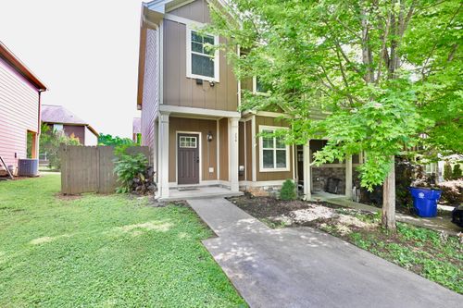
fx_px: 212
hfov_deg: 95.0
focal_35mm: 16
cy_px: 154
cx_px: 232
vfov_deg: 72.0
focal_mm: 16.5
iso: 110
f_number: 9
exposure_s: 1/15
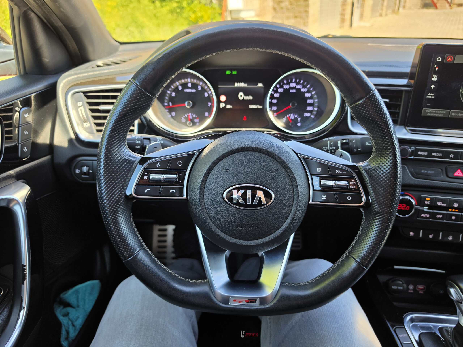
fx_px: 308
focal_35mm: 23
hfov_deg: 73.9
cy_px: 174
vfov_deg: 58.9
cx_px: 232
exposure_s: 1/180
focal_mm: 6.5
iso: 40
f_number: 1.4
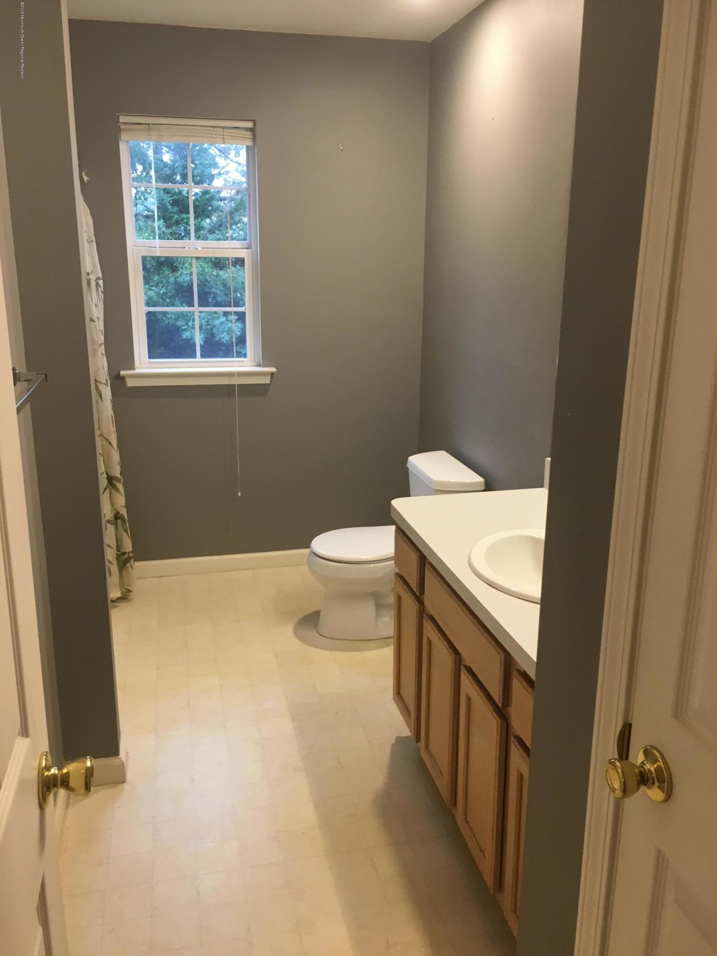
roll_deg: -2.2
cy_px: 478
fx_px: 801
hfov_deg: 48.2
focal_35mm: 29
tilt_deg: -12.4
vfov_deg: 61.7
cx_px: 358
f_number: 2.2
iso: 64
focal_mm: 4.15
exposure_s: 1/30
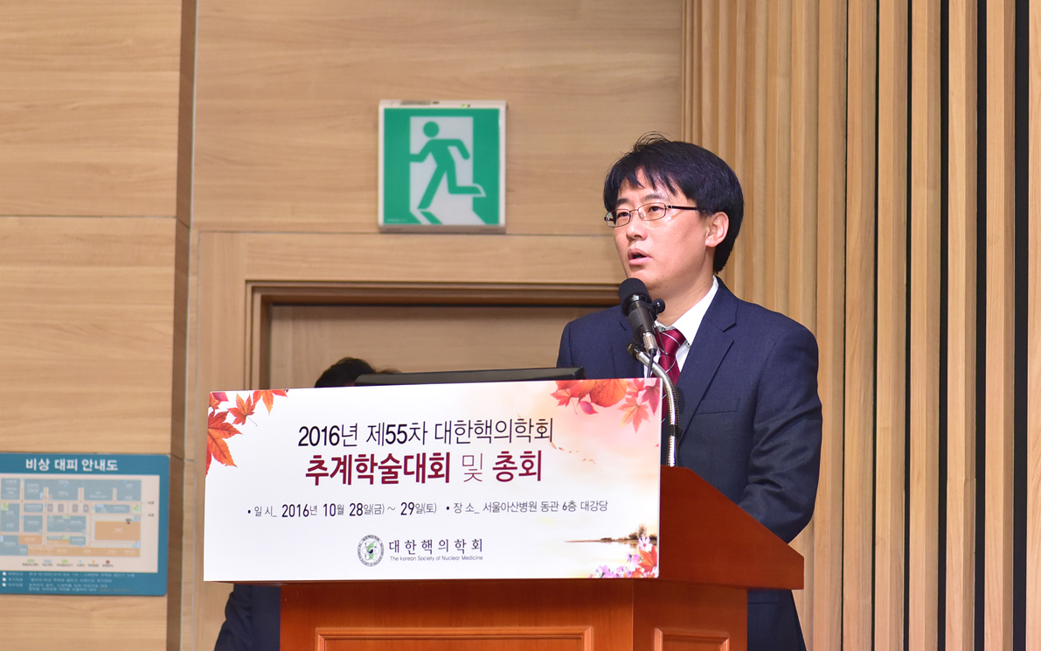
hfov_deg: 19.3
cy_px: 346
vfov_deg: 12.1
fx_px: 3064
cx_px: 523
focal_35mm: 108
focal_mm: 105
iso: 1600
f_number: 4
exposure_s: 1/160
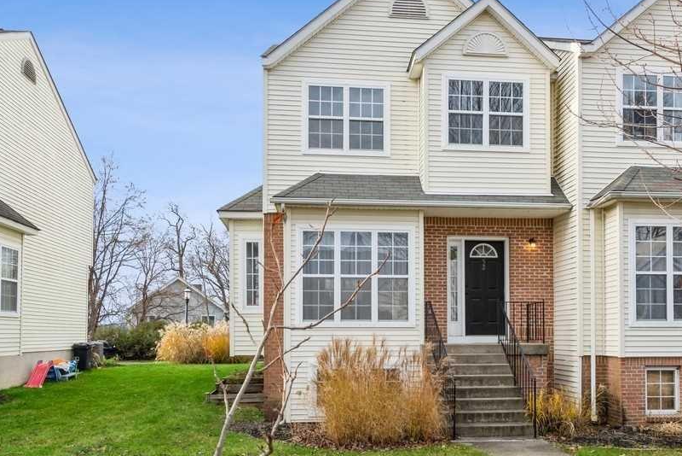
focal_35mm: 34
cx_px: 379
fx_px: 644
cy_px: 324
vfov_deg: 38.2
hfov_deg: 55.6
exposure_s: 1/100
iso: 200
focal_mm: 17
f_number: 8
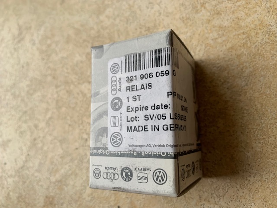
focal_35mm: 26
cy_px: 104
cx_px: 138
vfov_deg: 53.1
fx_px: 208
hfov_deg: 67.3
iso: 64
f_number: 1.8
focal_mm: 4.25
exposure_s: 1/121
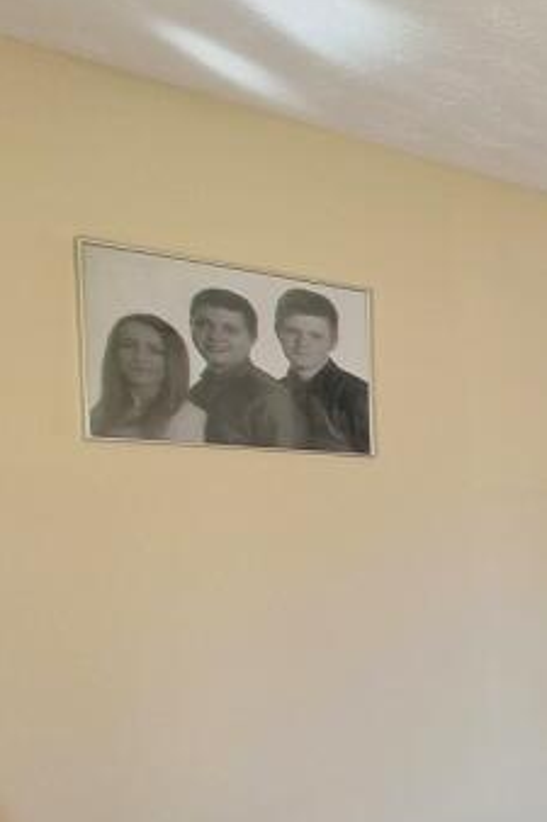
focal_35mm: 41
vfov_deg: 46.4
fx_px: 935
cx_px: 1162
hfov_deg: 17.8
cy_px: 572
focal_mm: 2.2
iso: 50
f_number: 2.2
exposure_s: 1/121
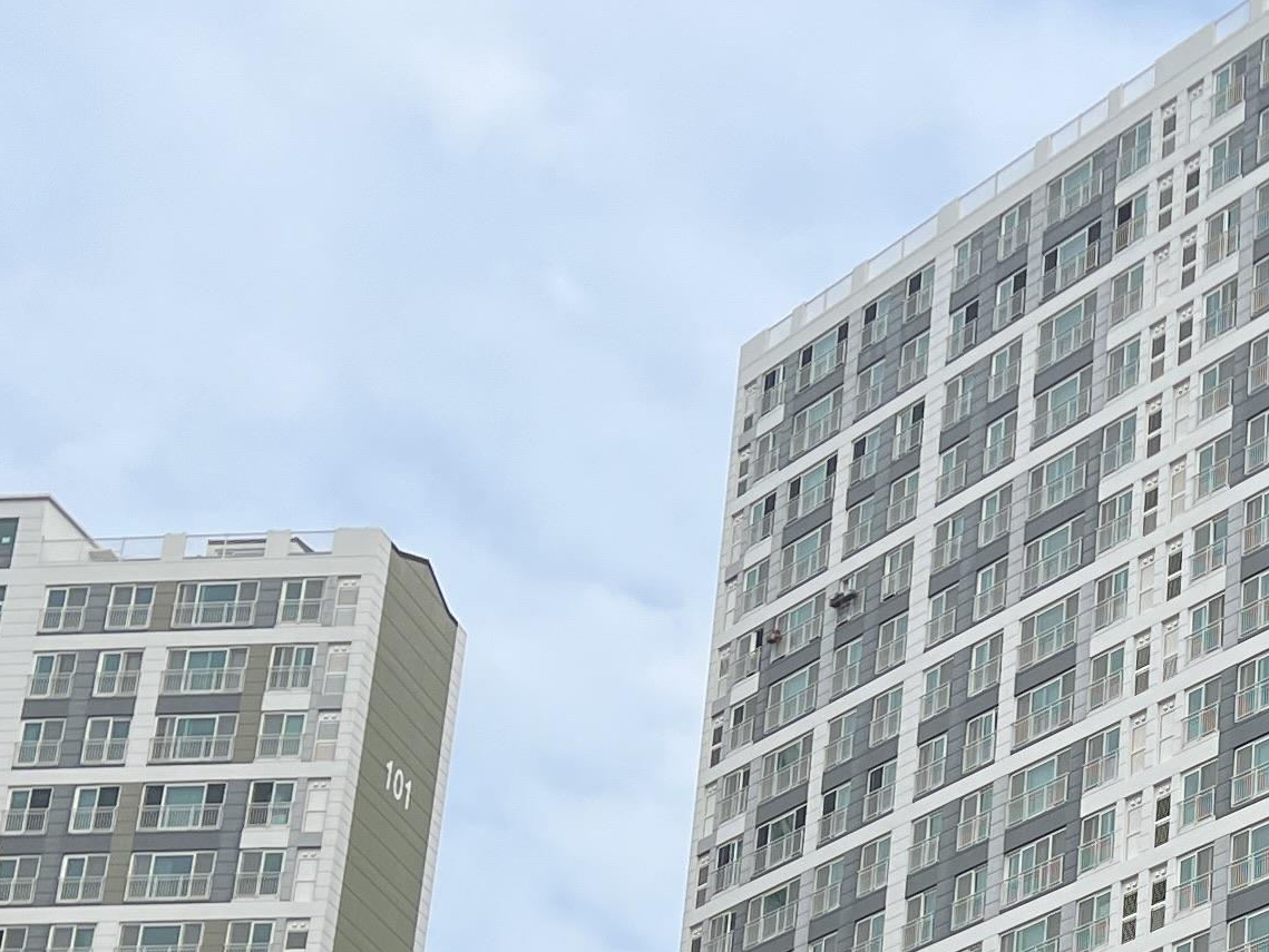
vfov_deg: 15.7
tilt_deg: +22.7
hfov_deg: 20.2
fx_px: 3374
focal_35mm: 92
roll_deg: -1.4
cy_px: 1034
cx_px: 1457
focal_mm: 5.7
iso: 50
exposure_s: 1/2762
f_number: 1.5
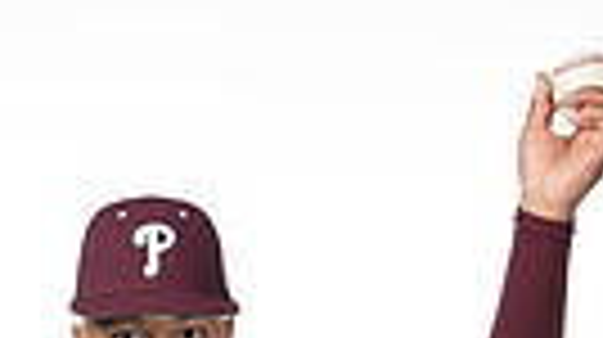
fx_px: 2763
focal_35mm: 173
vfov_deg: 6.5
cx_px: 212
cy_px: 901
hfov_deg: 12.4
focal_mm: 49
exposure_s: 1/250
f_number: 6.3
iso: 400
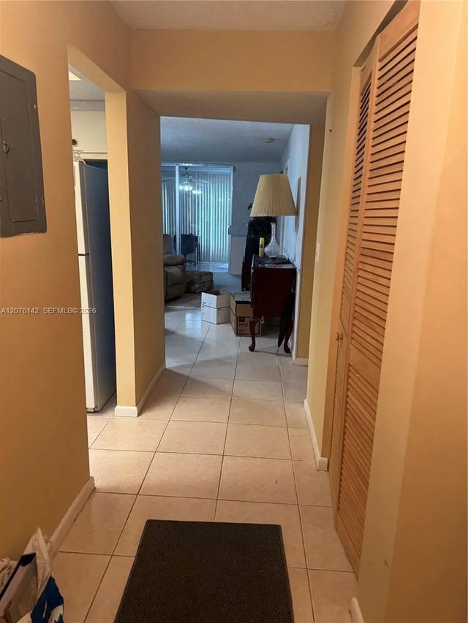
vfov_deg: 71.6
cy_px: 312
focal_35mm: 24
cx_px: 234
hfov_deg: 56.8
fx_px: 433
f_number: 1.78
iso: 400
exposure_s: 1/60
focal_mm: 6.76
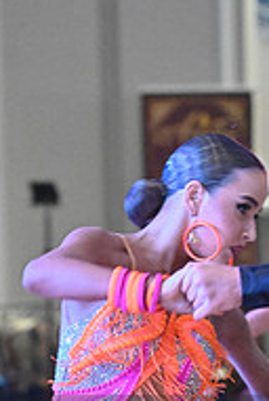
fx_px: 5930
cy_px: 466
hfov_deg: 2.6
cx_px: 278
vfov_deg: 3.9
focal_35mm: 531
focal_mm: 175
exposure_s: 1/400
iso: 10000
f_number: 7.1
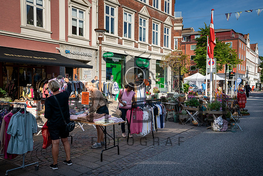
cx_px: 132
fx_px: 256
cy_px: 88
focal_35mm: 35
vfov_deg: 37.9
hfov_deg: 54.4
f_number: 5
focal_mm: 35
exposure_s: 1/1600
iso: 400
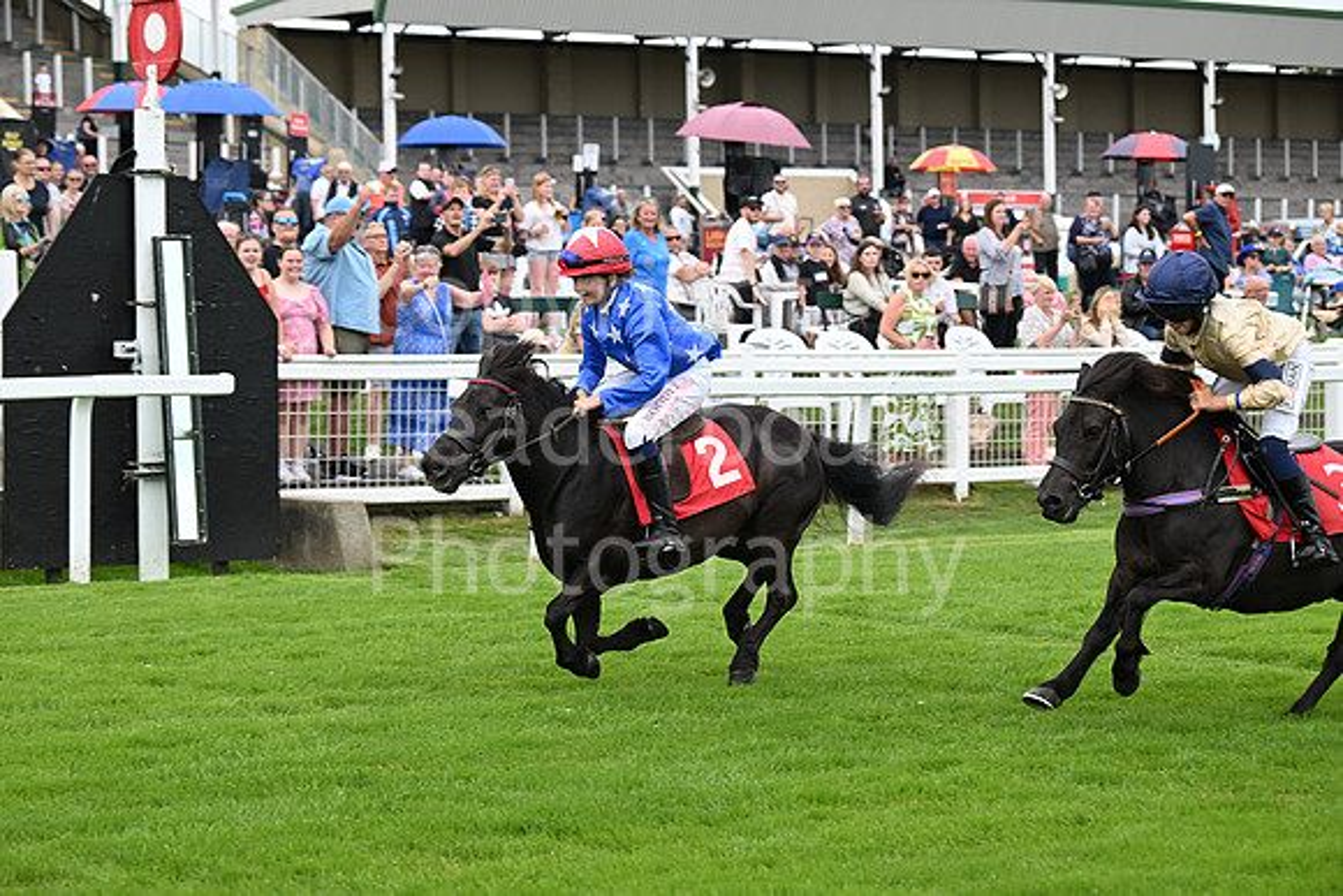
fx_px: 3731
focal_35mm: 100
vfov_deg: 13.7
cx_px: 672
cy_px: 448
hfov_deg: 20.4
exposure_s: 1/1000
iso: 400
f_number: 5
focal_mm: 100
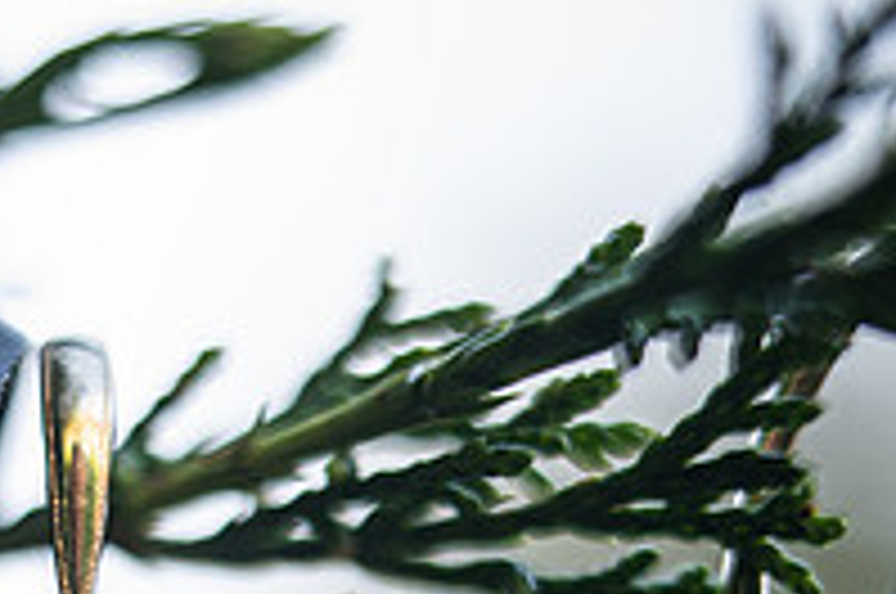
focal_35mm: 146
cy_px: 788
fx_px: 3628
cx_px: 113
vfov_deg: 9.2
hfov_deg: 14.0
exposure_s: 1/160
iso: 100
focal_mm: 50
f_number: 2.8
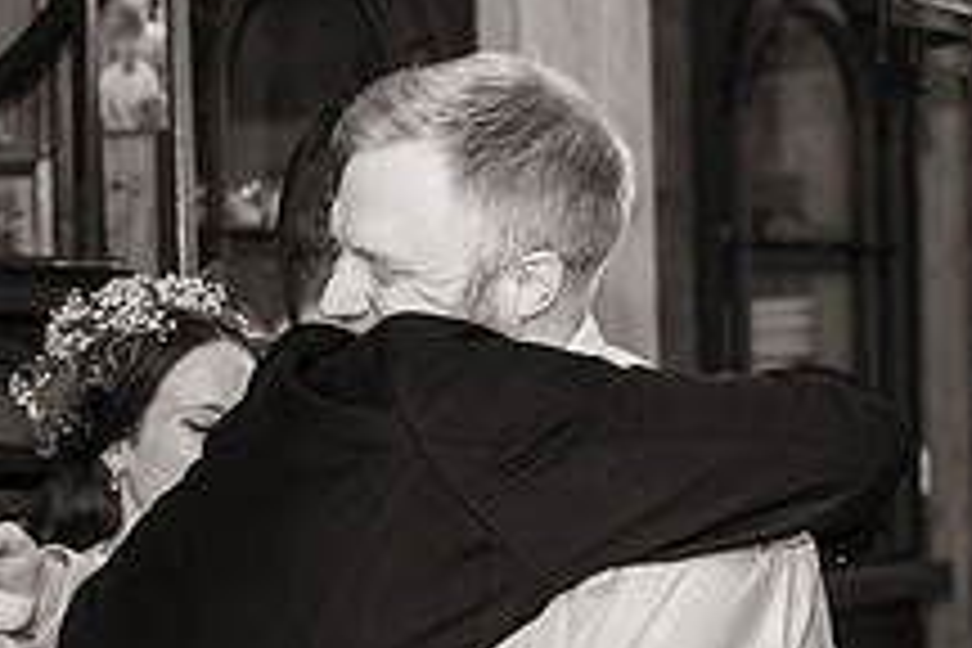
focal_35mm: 134
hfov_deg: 15.3
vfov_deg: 10.2
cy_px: 538
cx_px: 400
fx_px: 3618
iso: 500
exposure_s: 1/100
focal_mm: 50
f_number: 3.2
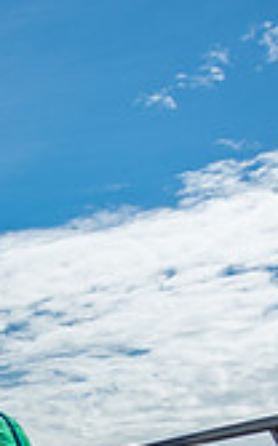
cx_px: -412
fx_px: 1118
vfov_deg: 22.2
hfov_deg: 11.5
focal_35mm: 92
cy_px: 379
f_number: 5.6
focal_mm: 26
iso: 640
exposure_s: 1/6400
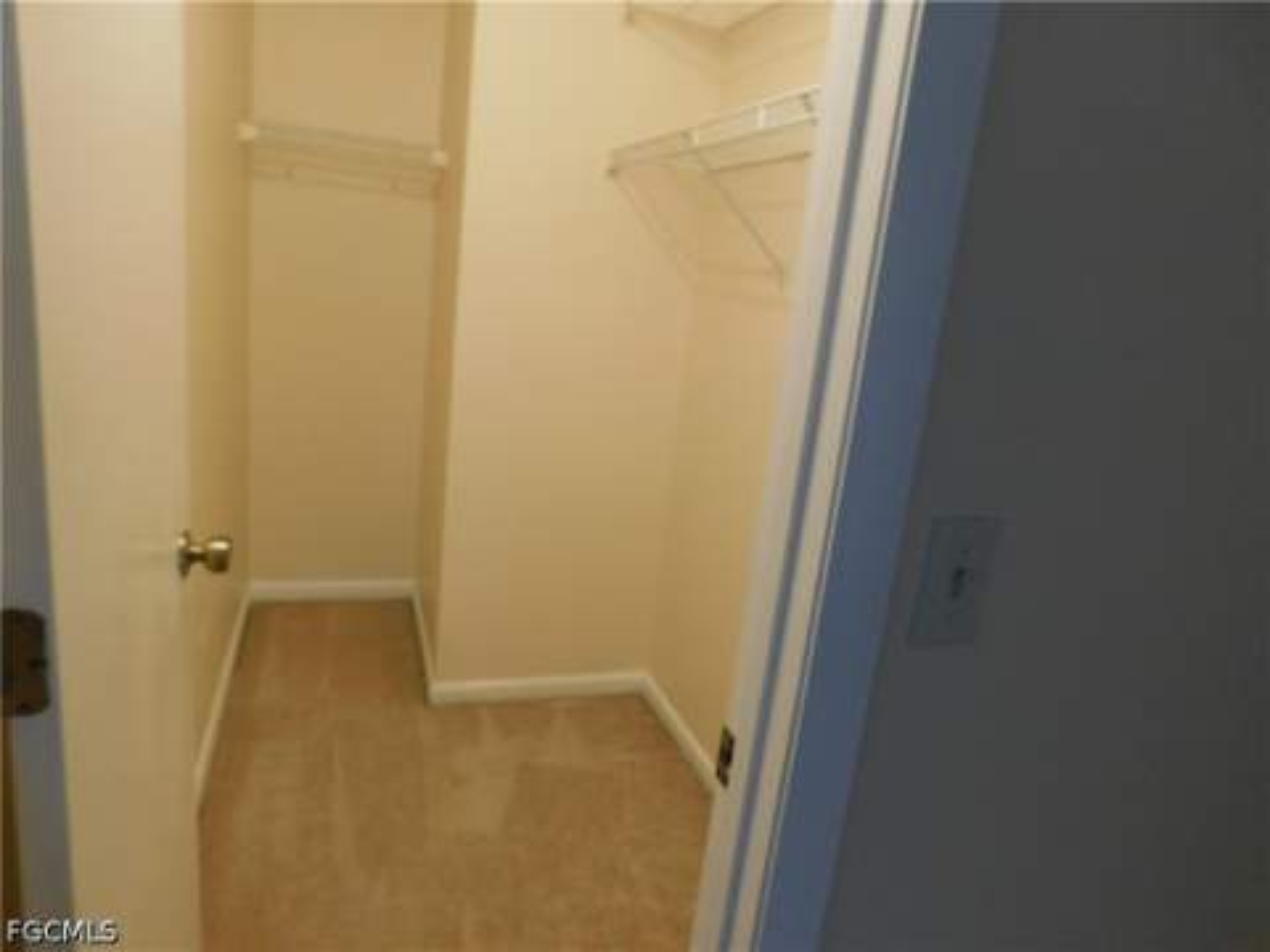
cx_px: 635
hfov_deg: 73.9
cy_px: 476
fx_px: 844
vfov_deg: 58.9
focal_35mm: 23
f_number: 3
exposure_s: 1/30
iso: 280
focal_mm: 4
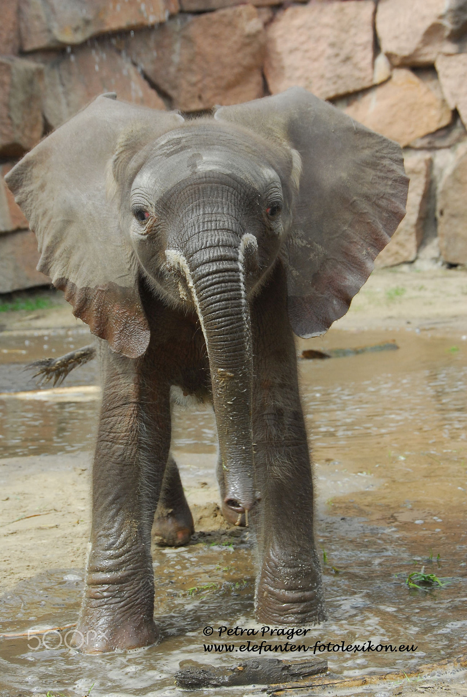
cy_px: 348
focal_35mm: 78
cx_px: 234
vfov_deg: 26.0
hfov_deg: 17.5
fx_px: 1513
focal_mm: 52
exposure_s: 1/250
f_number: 9
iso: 400
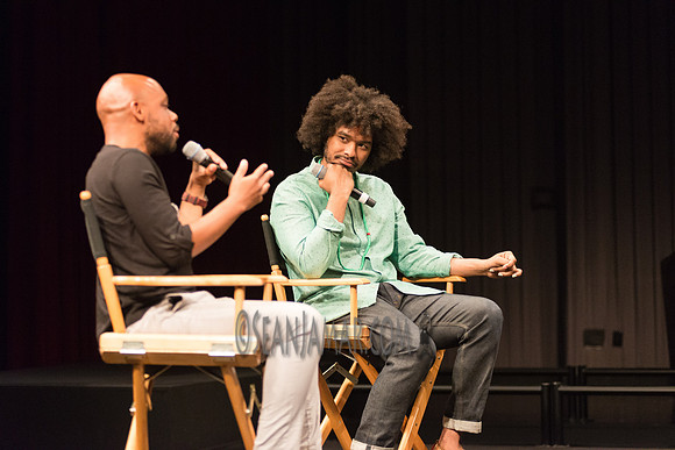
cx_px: 338
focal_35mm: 92
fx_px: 1725
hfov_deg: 22.1
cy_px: 225
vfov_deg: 14.9
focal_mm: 92
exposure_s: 1/200
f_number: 2.8
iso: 4000
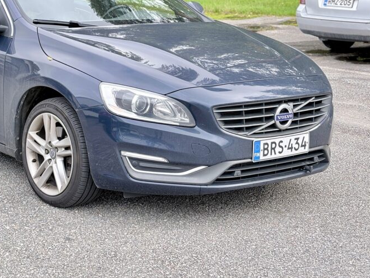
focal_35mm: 80
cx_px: 92
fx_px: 855
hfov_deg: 24.2
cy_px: 71
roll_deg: +1.2
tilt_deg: -11.0
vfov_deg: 18.3
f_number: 1.6
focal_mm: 5.96
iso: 40
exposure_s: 1/382
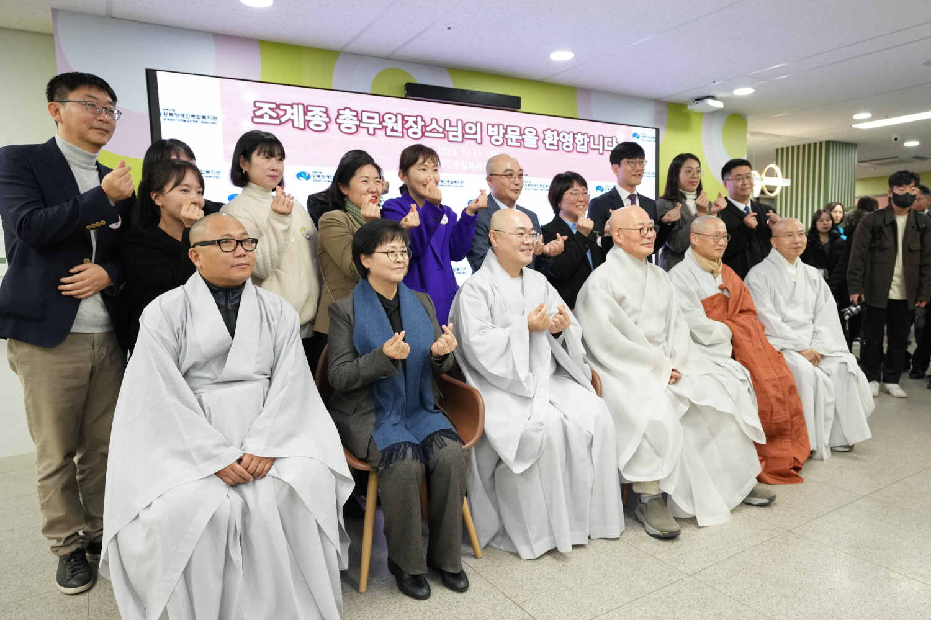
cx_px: 489
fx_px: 620
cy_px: 325
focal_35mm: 24
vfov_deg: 53.1
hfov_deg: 73.7
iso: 2000
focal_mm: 20
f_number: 4
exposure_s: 1/160
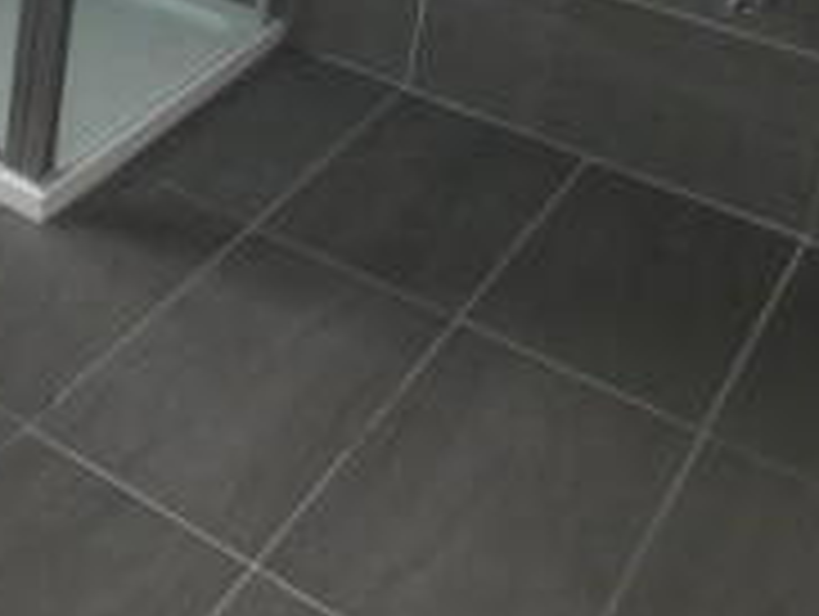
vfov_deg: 20.9
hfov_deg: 25.6
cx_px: -268
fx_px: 1516
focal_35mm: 64
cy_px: -191
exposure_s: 1/60
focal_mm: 3.6
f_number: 2.8
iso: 500
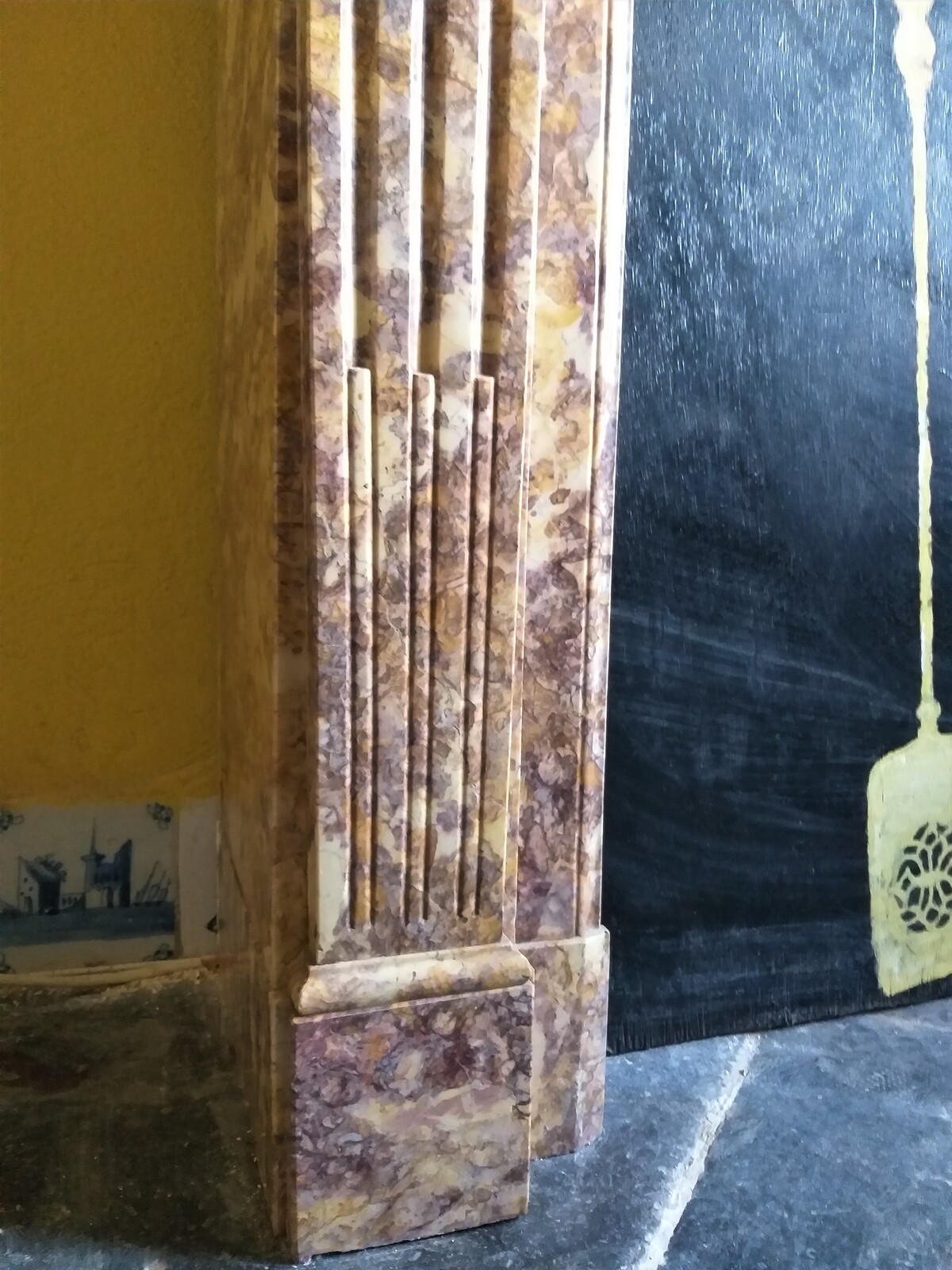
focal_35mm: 26
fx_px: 953
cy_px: 635
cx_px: 476
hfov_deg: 53.1
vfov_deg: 67.3
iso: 320
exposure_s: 1/25
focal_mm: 3.93
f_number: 1.7
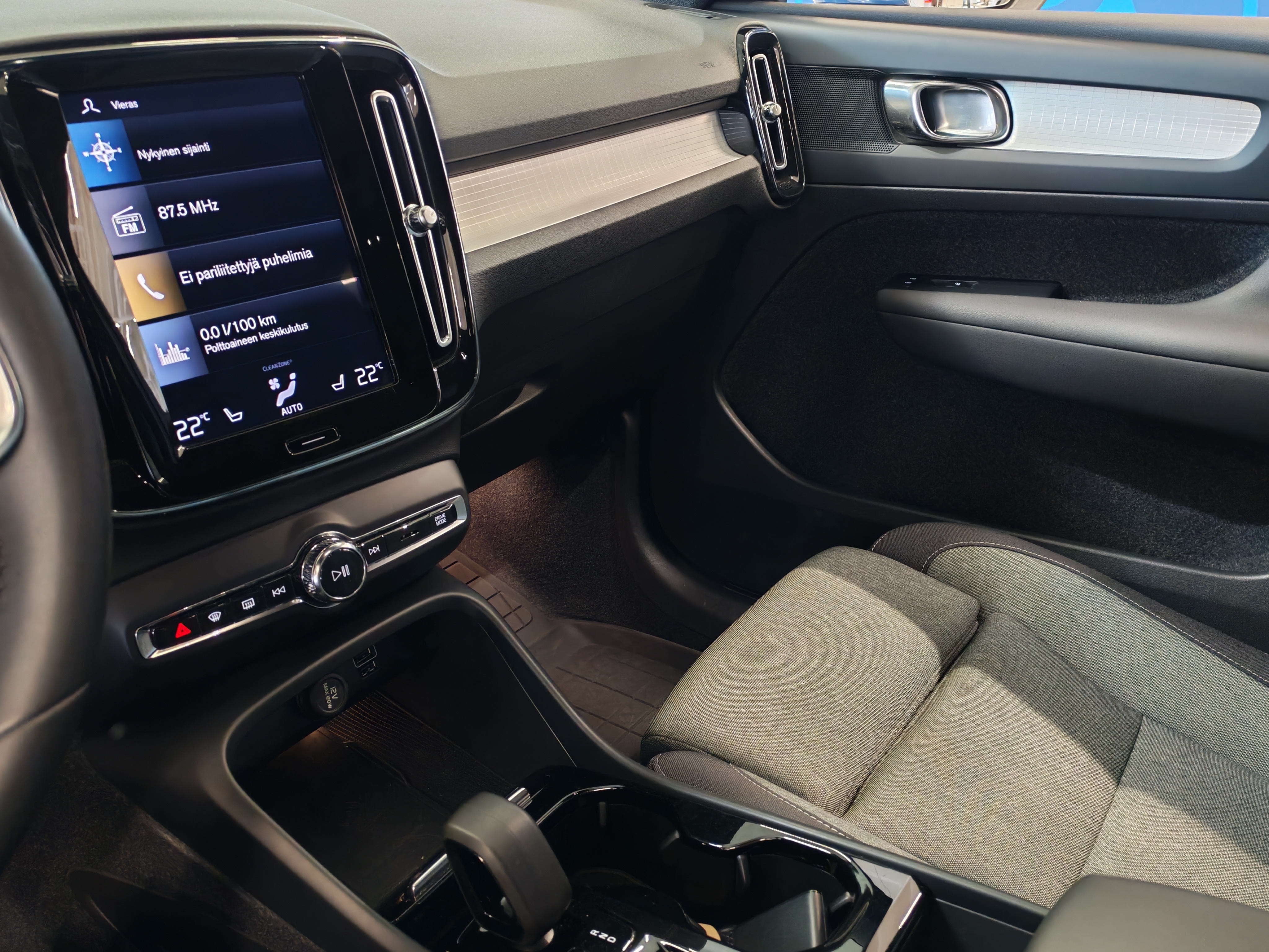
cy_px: 476
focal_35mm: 31
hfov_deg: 58.4
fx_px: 1136
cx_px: 634
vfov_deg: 45.4
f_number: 1.9
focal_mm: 6.12
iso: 884
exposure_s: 1/50
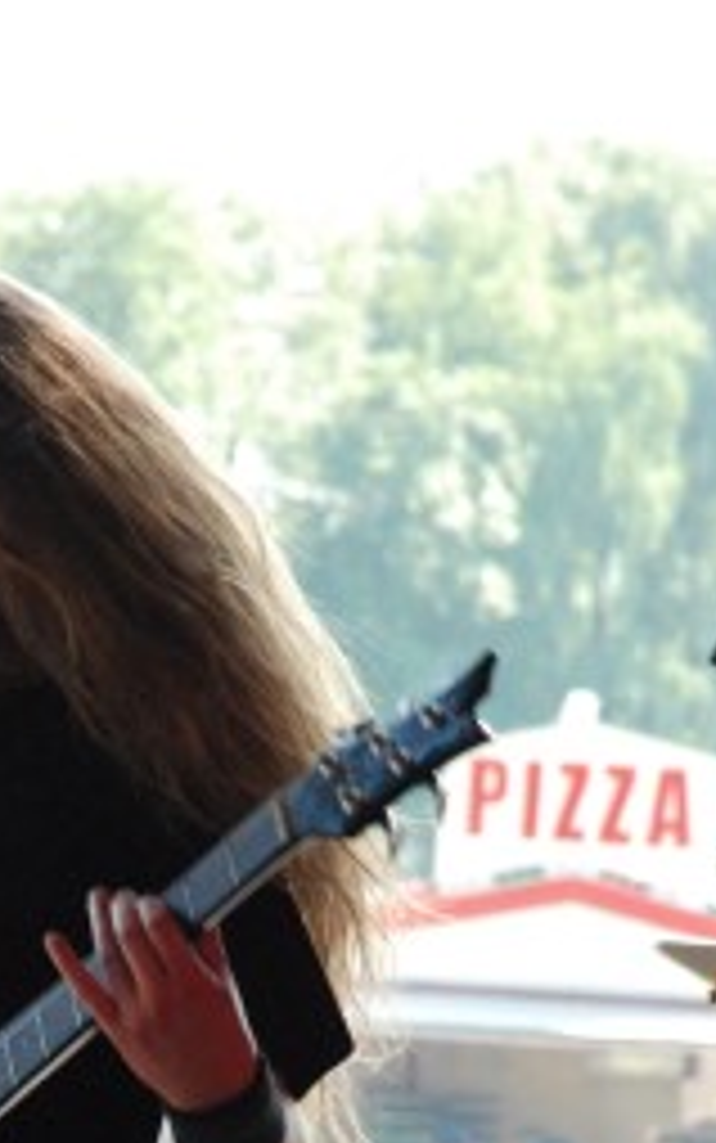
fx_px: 15225
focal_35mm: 488
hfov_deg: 2.7
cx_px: 63
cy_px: 1251
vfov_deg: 4.3
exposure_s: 1/250
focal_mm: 135
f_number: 9.5
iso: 1600
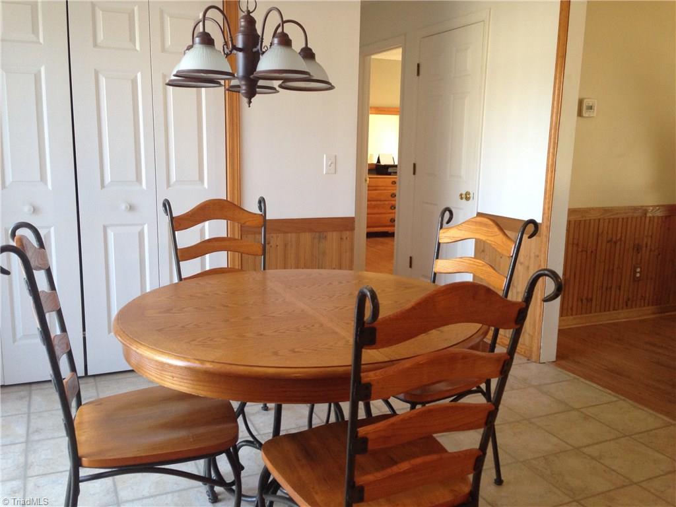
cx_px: 338
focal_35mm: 33
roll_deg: +0.0
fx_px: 644
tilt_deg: -10.9
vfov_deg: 42.9
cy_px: 254
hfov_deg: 55.4
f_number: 2.4
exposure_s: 1/20
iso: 80
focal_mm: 4.12
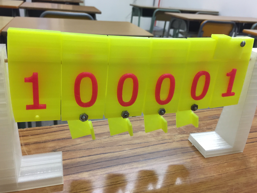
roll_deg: -4.6
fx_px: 223
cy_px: 97
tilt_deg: -25.6
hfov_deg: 60.0
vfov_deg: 46.8
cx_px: 129
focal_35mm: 30
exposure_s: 1/33
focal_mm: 4.15
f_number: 2.2
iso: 64
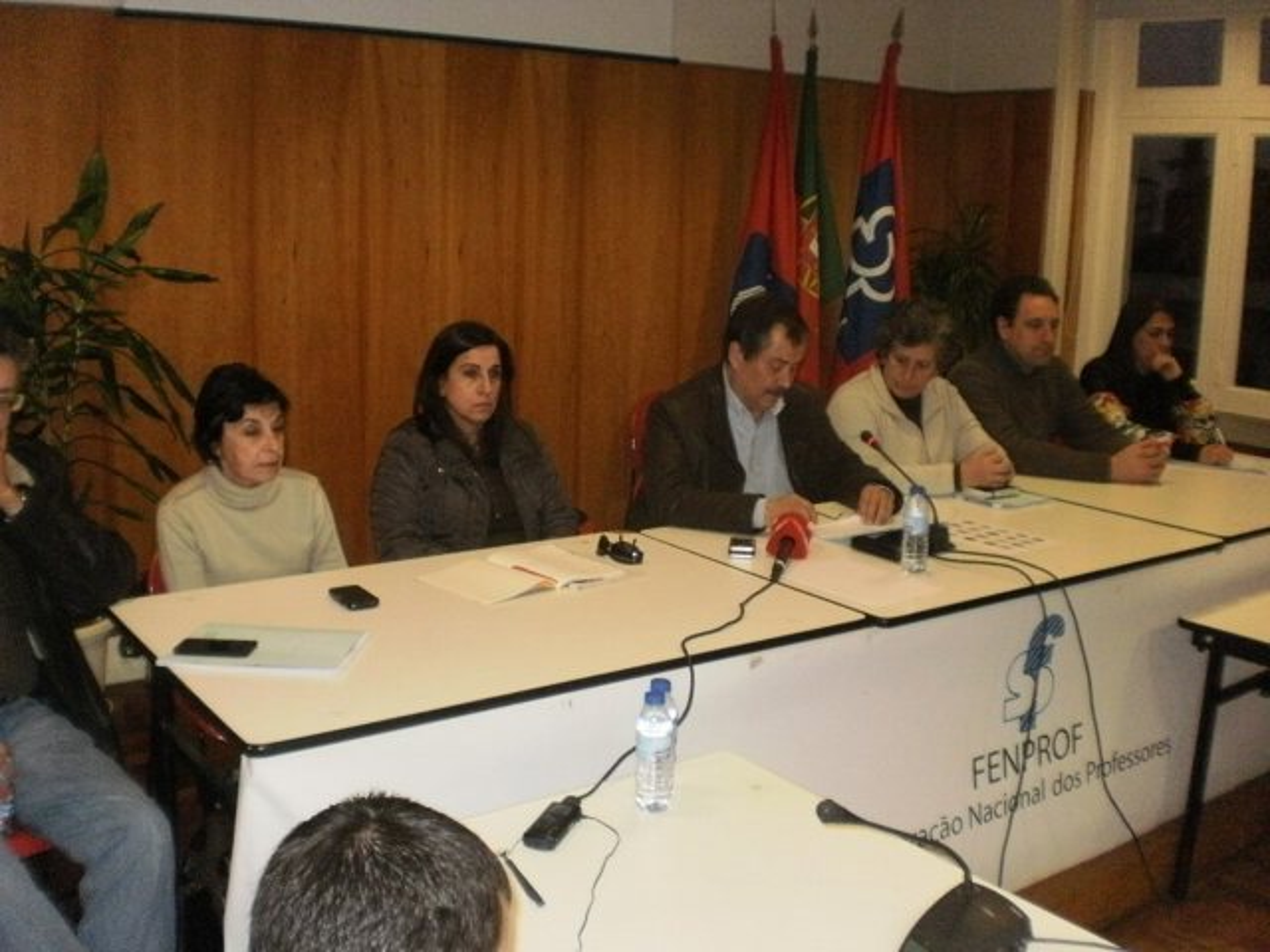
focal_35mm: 38
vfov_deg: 37.7
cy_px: 476
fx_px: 1394
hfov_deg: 49.0
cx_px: 635
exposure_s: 1/125
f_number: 3.1
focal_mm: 6.3
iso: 400
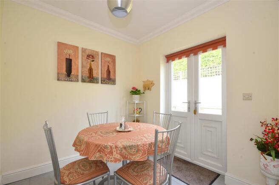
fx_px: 116
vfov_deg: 77.0
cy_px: 92
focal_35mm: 15
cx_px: 140
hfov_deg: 100.5
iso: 640
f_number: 11
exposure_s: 1/10
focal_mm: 10
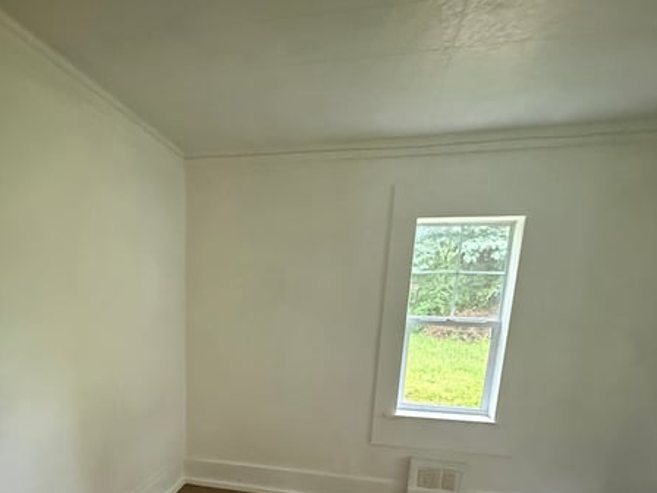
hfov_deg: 70.6
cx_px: 254
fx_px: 456
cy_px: 395
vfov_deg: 53.1
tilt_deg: -14.9
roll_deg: -0.7
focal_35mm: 24
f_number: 2.2
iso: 1000
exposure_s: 1/60
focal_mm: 2.22
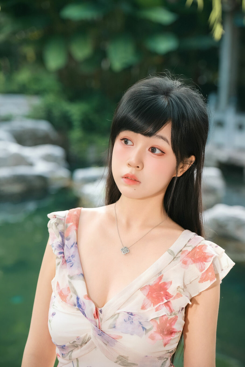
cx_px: 122
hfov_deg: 16.9
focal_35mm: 81
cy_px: 184
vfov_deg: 25.1
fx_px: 826
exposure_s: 1/125
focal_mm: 81
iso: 800
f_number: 4
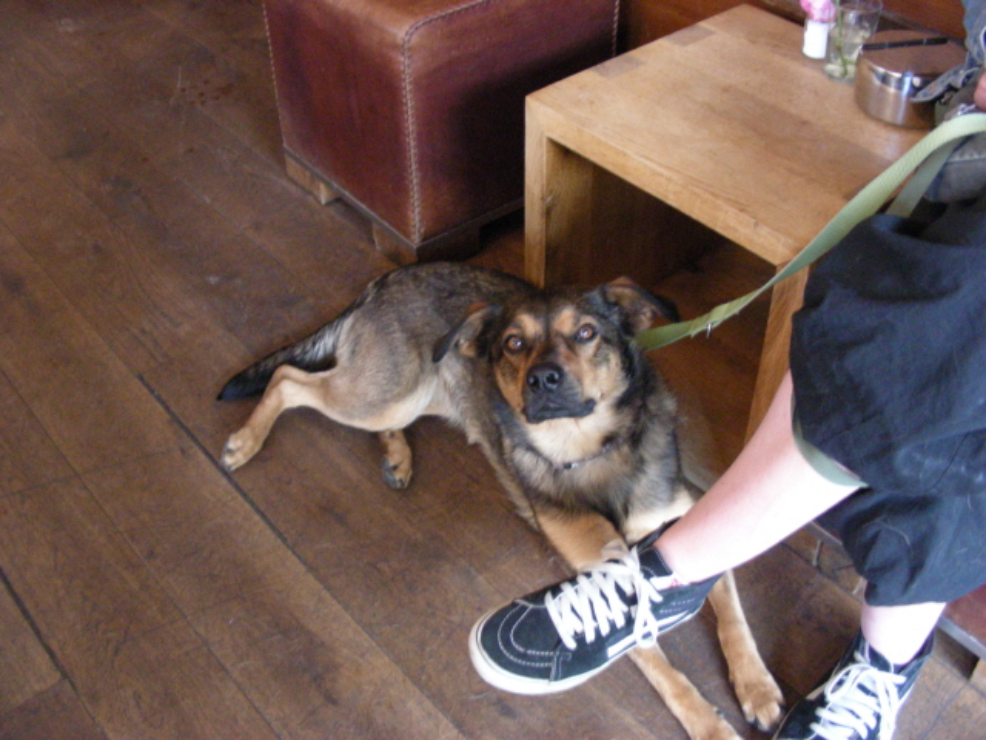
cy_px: 370
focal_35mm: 38
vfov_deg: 37.7
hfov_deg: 49.0
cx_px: 493
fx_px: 1082
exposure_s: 1/8
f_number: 3.5
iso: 431
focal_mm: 6.3
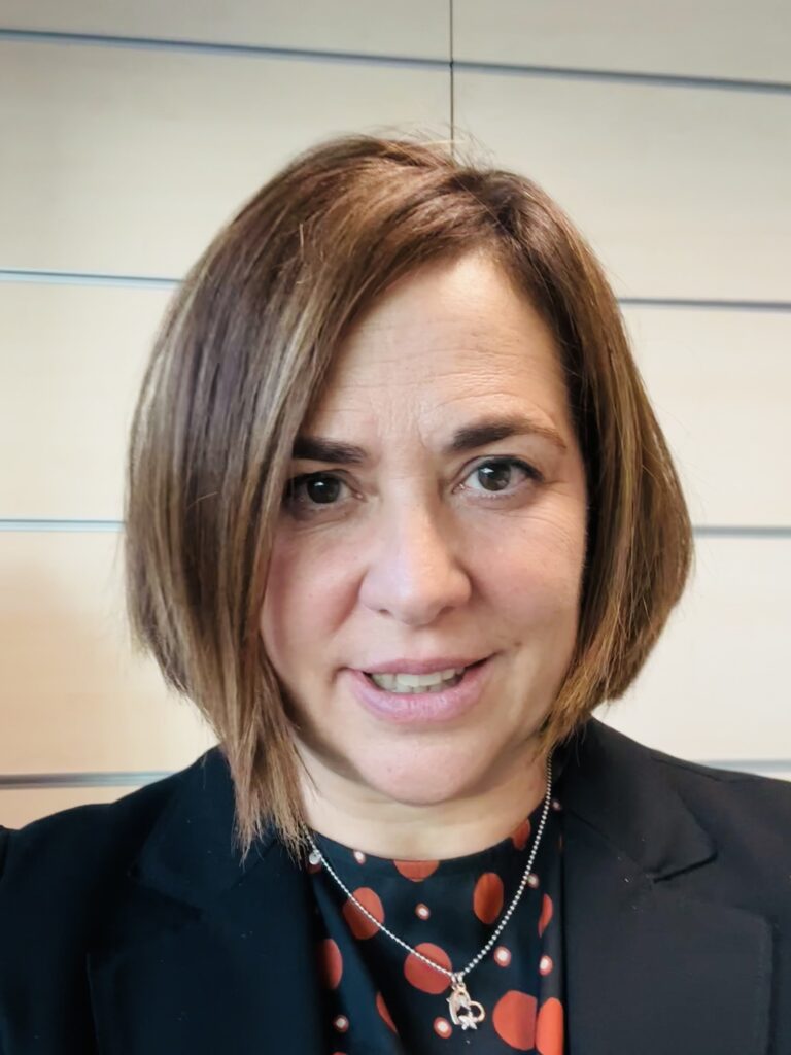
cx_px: 396
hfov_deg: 46.8
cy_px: 528
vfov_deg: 60.0
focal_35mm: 30
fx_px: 914
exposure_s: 1/50
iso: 200
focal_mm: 2.69
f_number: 1.9
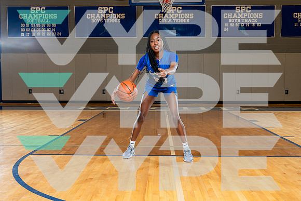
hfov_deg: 49.9
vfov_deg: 34.5
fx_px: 323
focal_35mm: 39
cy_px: 100
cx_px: 150
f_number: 5.6
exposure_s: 1/250
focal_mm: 38
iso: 640
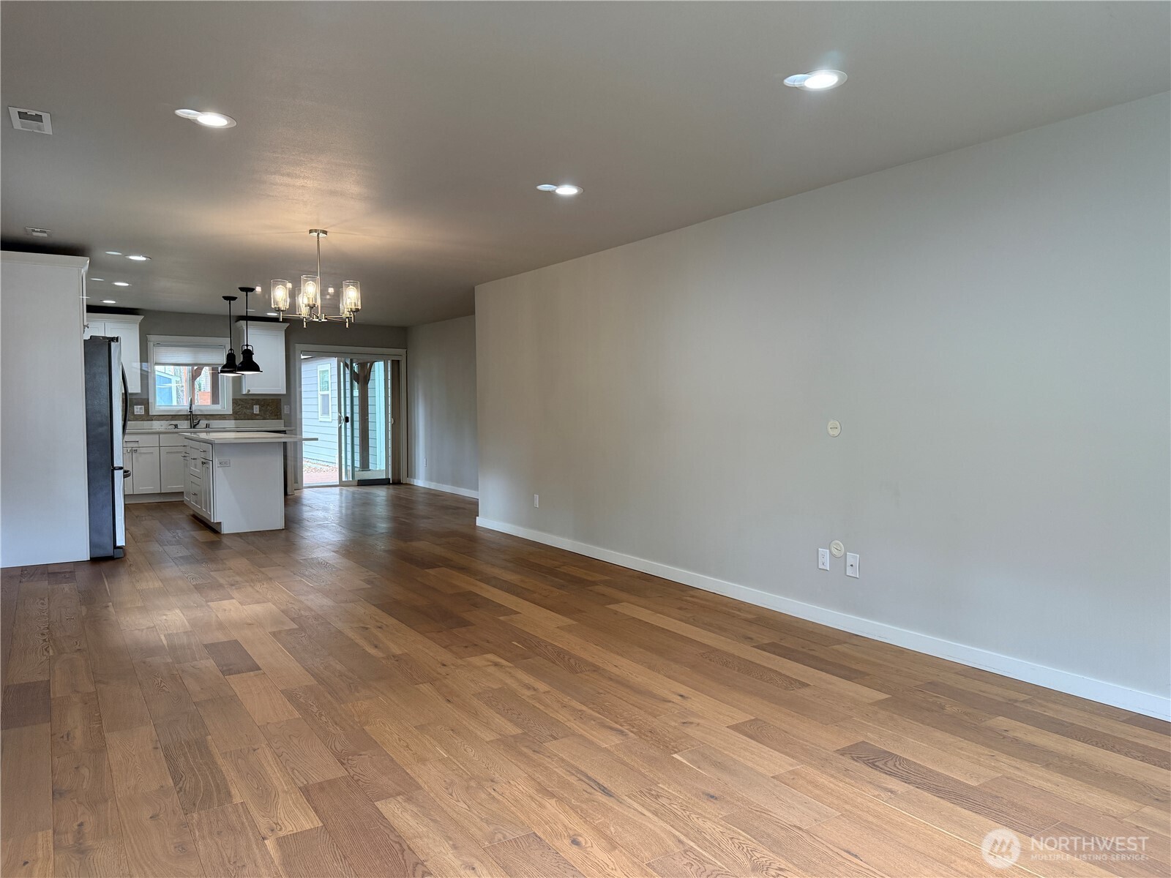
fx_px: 812
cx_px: 586
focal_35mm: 24
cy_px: 439
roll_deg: +0.1
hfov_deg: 71.6
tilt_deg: -2.0
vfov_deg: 56.8
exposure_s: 1/151
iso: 200
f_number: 1.78
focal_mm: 6.76
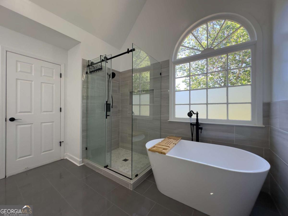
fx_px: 116
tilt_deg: +0.0
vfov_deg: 85.7
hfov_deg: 102.1
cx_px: 144
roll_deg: -0.6
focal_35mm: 14
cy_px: 108
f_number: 2.2
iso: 80
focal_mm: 2.22
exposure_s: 1/120
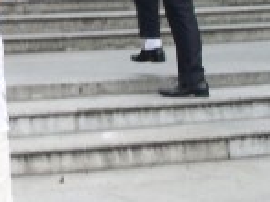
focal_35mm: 169
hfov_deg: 11.3
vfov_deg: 8.5
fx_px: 1317
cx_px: -129
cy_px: -122
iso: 64
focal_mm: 7.9
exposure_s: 1/200
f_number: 3.4
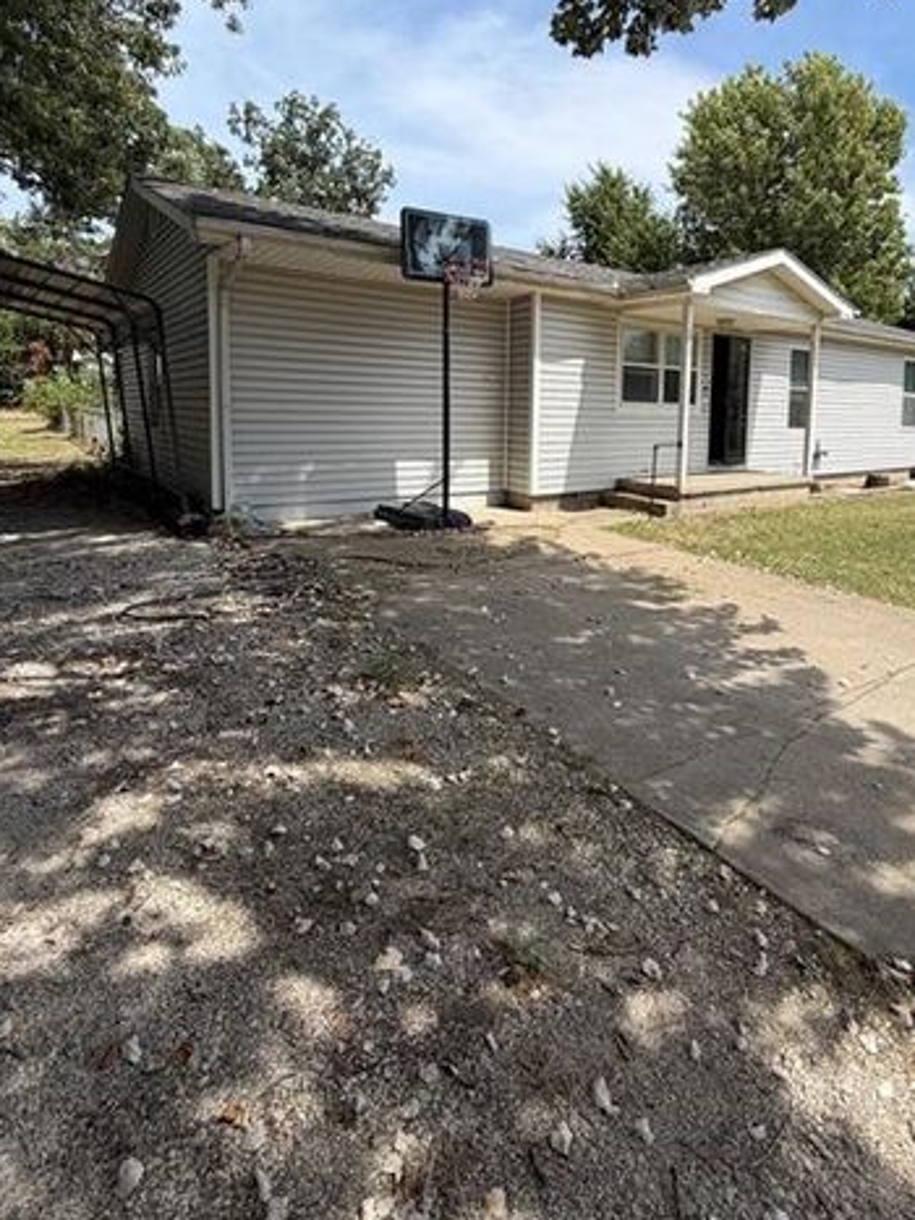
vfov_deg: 80.4
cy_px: 464
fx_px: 705
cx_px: 554
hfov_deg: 65.3
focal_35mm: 20
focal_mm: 2.22
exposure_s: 1/770
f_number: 2.2
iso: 25
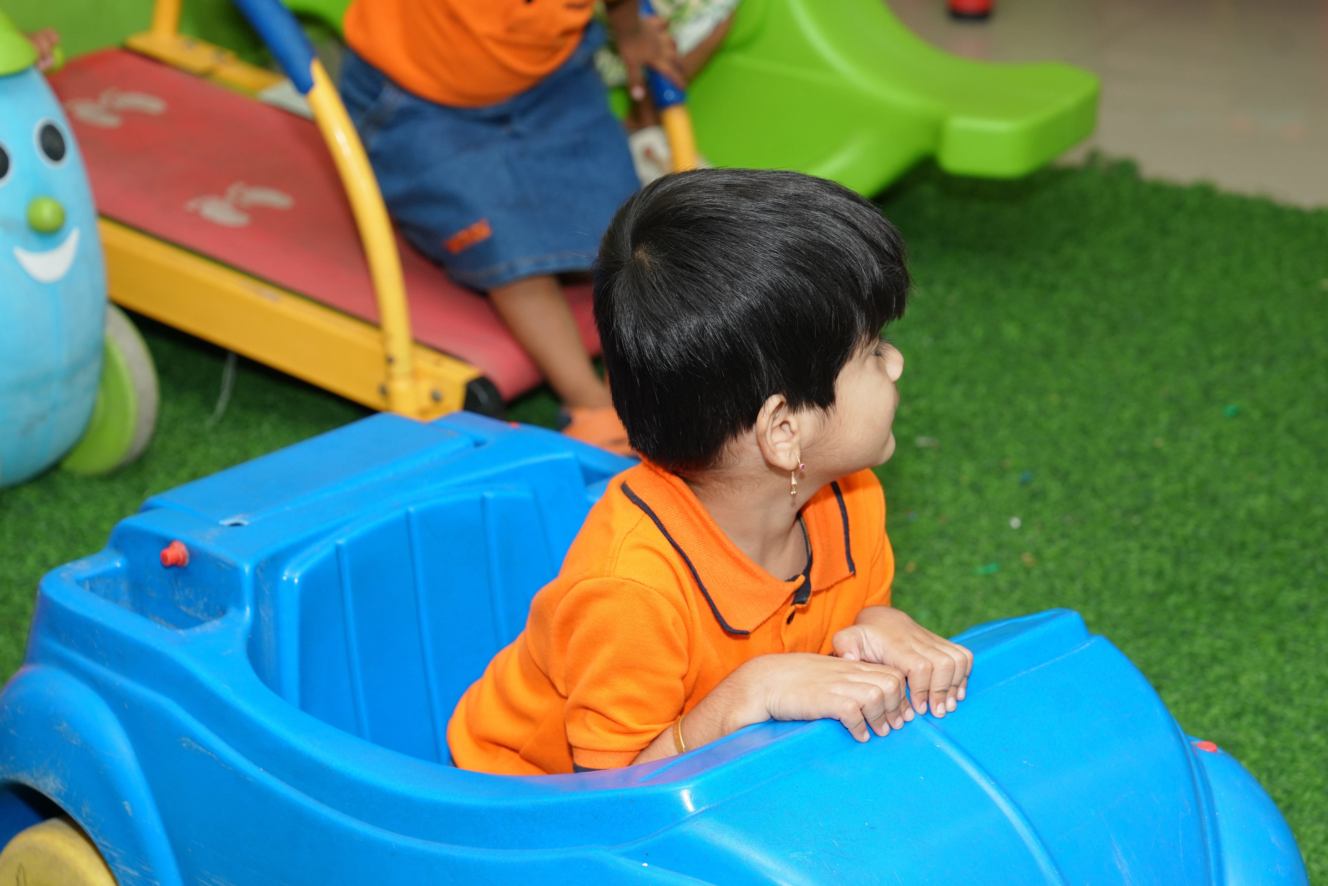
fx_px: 3431
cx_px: 706
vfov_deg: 14.7
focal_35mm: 93
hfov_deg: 21.9
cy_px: 510
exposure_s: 1/200
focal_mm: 70
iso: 800
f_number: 5
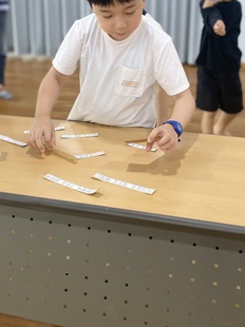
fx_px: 397
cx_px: 128
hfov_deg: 34.3
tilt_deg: -14.9
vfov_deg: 43.4
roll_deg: -0.3
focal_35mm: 42
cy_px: 81
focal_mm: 4.25
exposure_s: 1/60
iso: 125
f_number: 1.8
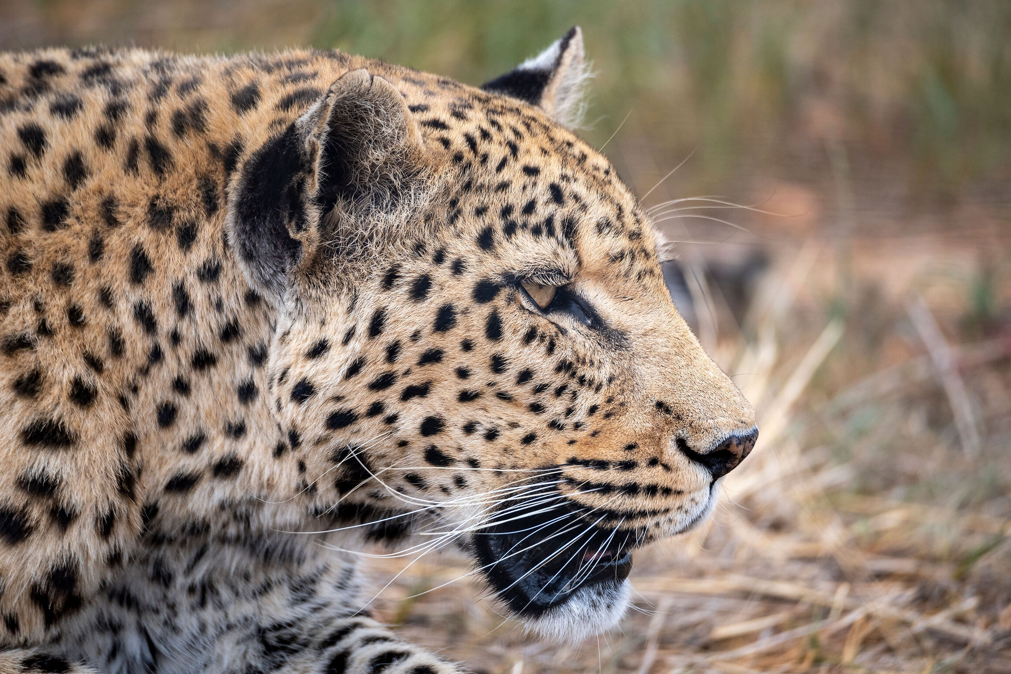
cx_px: 524
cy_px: 345
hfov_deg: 5.0
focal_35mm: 416
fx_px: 11685
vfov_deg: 3.3
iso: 450
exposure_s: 1/1000
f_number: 6.3
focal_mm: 400
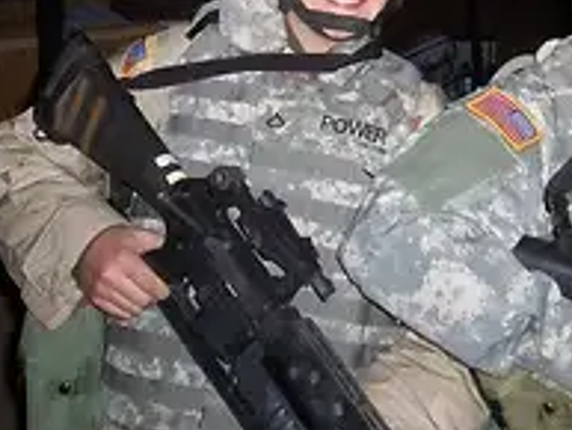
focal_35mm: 84
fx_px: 1389
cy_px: -44
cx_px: 456
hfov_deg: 22.9
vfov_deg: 17.0
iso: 140
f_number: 4.5
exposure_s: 1/64
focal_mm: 5.9
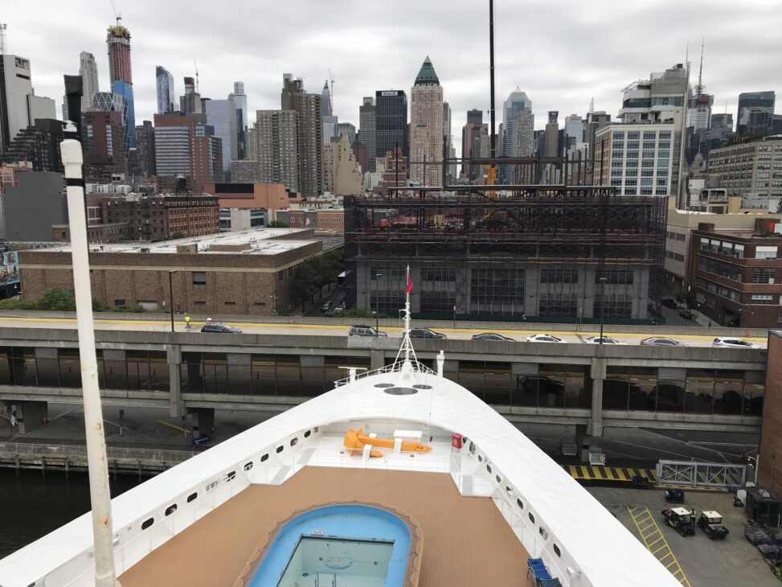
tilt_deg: -8.1
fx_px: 633
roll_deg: +0.0
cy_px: 294
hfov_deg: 63.4
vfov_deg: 49.8
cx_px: 391
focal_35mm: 28
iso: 20
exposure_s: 1/2283
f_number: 1.8
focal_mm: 3.99
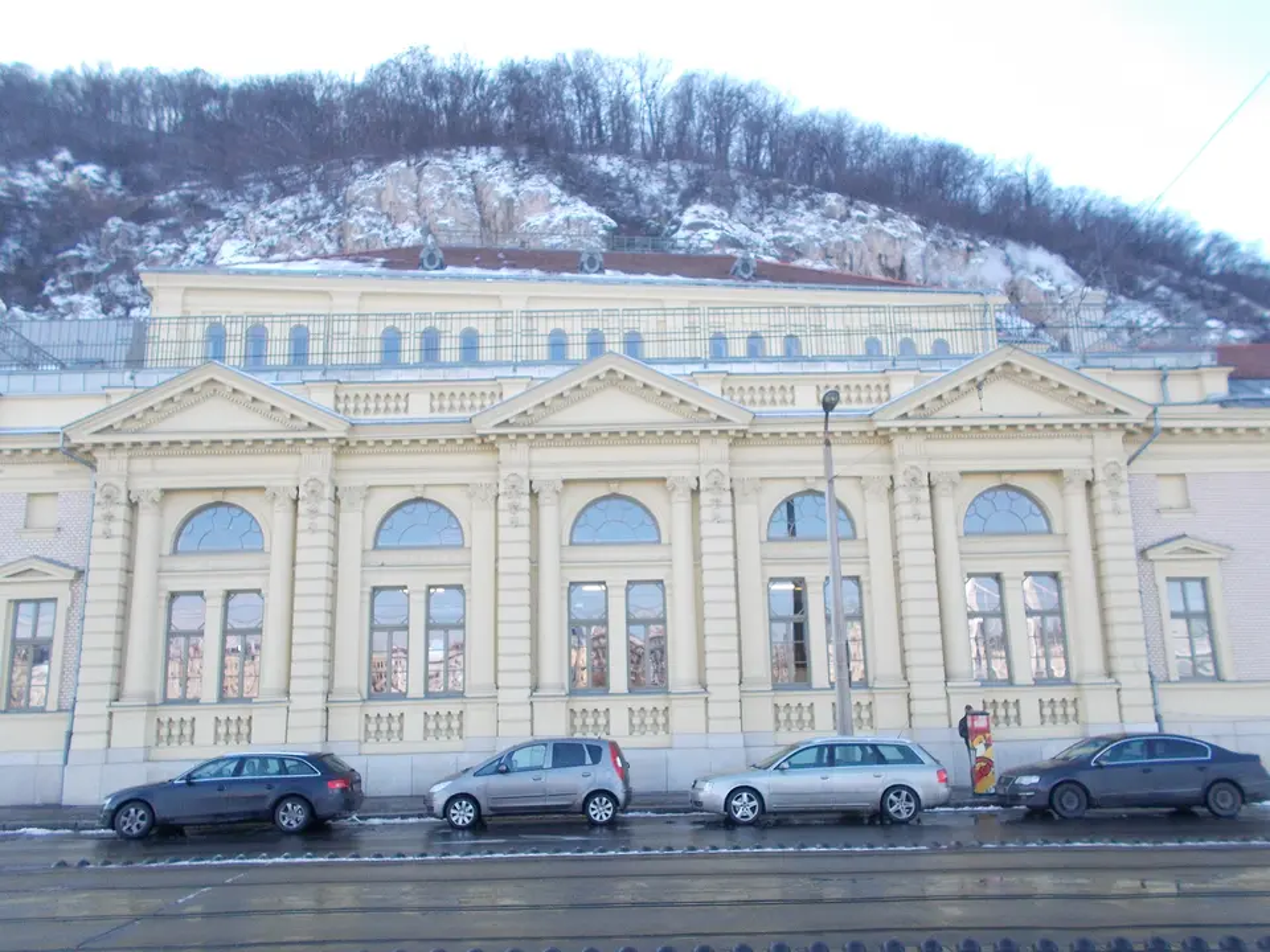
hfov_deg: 60.0
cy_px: 476
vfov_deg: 46.8
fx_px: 1101
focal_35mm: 30
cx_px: 635
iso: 160
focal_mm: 5.3
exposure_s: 1/250
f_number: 3.4
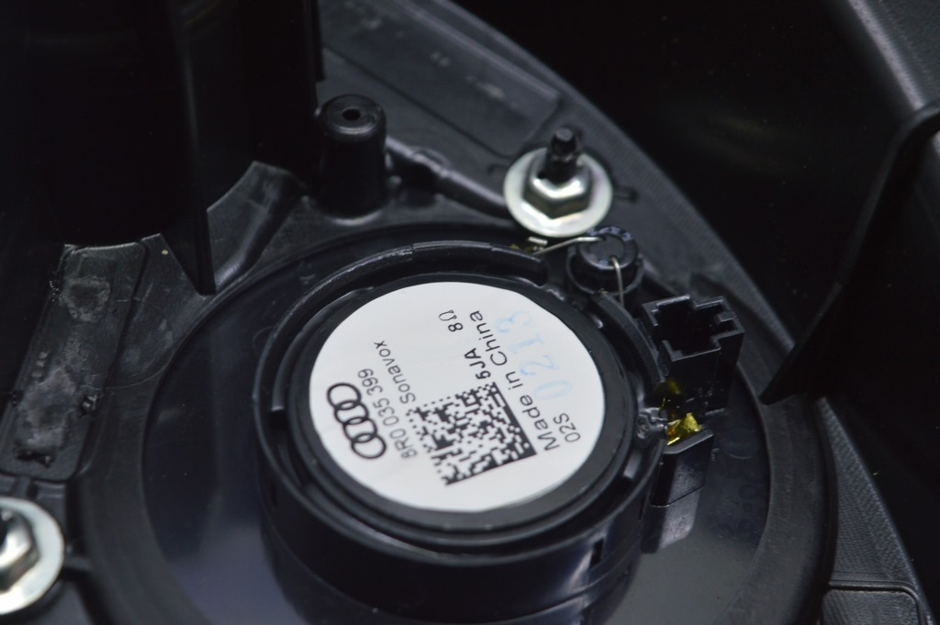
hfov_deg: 28.1
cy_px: 312
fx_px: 1878
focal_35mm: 72
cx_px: 470
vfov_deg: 18.9
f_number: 5.6
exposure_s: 1/20
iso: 400
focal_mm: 48
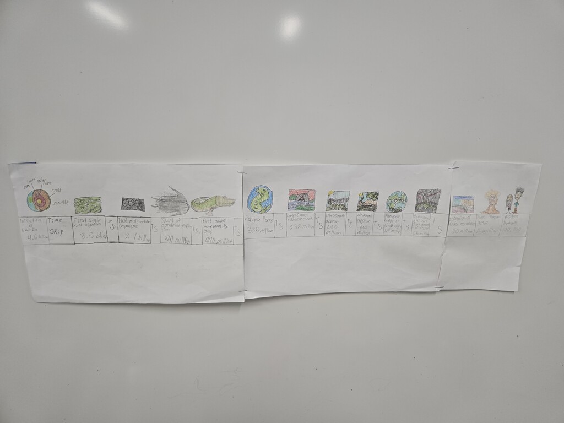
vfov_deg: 58.9
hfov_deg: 73.9
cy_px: 212
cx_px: 282
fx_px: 375
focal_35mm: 23
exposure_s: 1/120
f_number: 1.8
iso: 125
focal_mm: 5.4
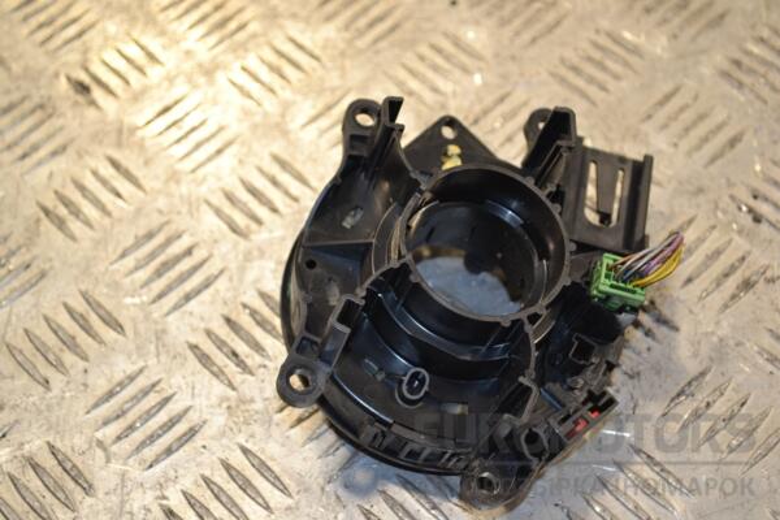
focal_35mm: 63
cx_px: 390
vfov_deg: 21.6
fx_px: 1365
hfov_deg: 31.9
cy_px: 260
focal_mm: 42
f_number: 5.3
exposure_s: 1/80
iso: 400
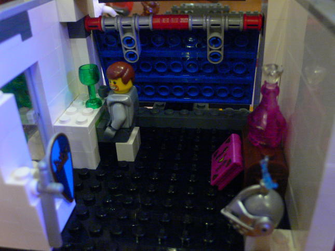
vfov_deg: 41.8
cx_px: 168
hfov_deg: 53.9
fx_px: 329
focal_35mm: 34
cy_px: 126
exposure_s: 1/3.2
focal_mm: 6.3
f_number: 2.8
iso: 200
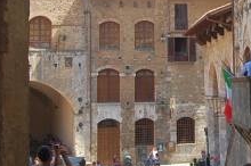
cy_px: 36
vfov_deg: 16.7
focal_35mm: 81
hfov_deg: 24.5
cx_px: 218
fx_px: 564
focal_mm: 18
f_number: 9
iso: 400
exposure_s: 1/160
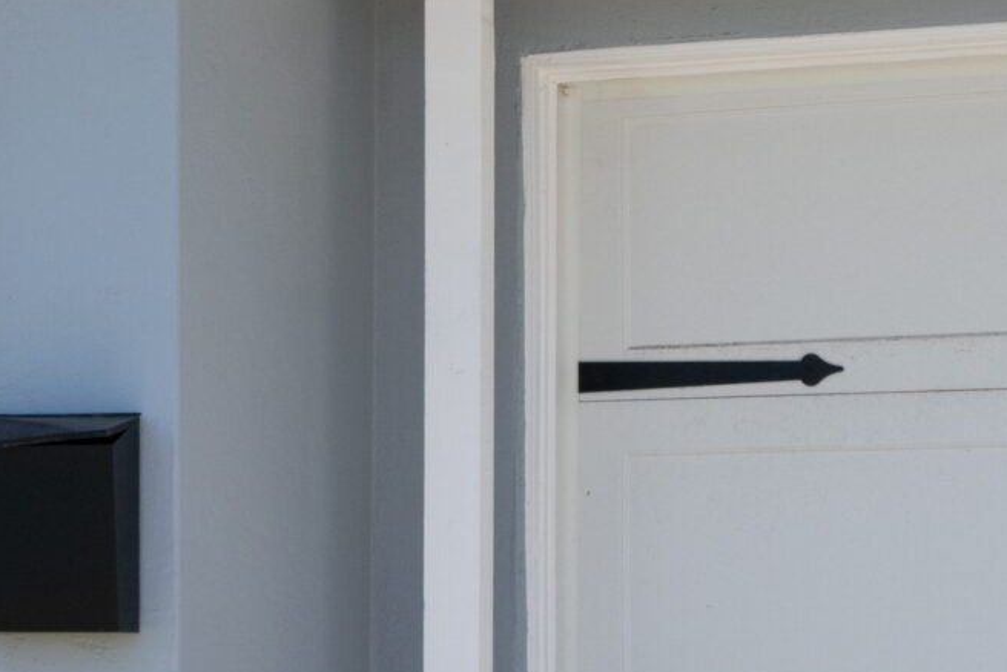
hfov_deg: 16.1
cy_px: 274
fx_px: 3329
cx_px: -375
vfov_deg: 11.5
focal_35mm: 119
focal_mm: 30.5
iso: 400
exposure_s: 1/640
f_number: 8
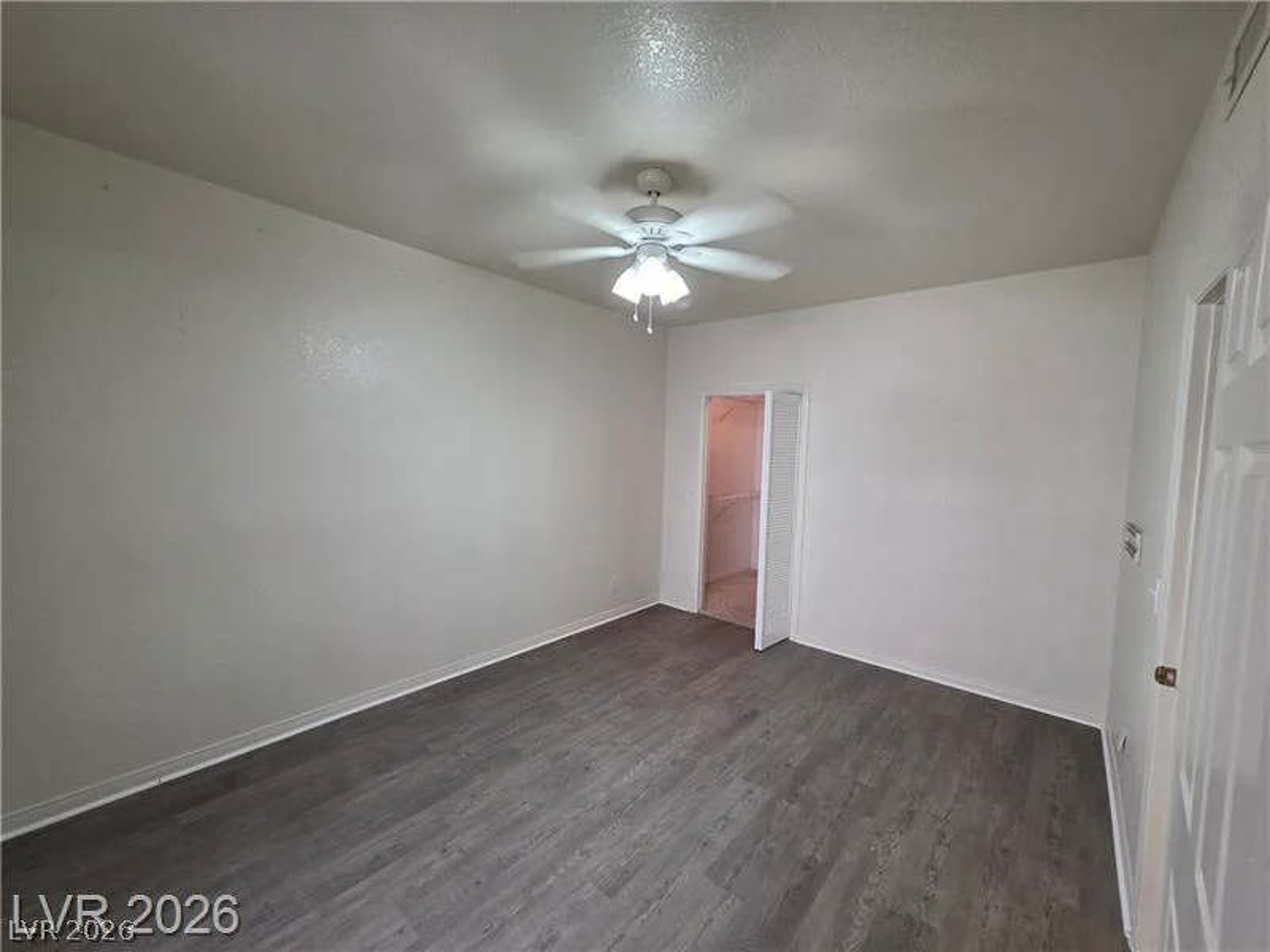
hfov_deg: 106.2
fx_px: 477
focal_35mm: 13
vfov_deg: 89.9
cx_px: 635
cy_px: 476
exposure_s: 1/60
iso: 200
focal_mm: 2.2
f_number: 1.9
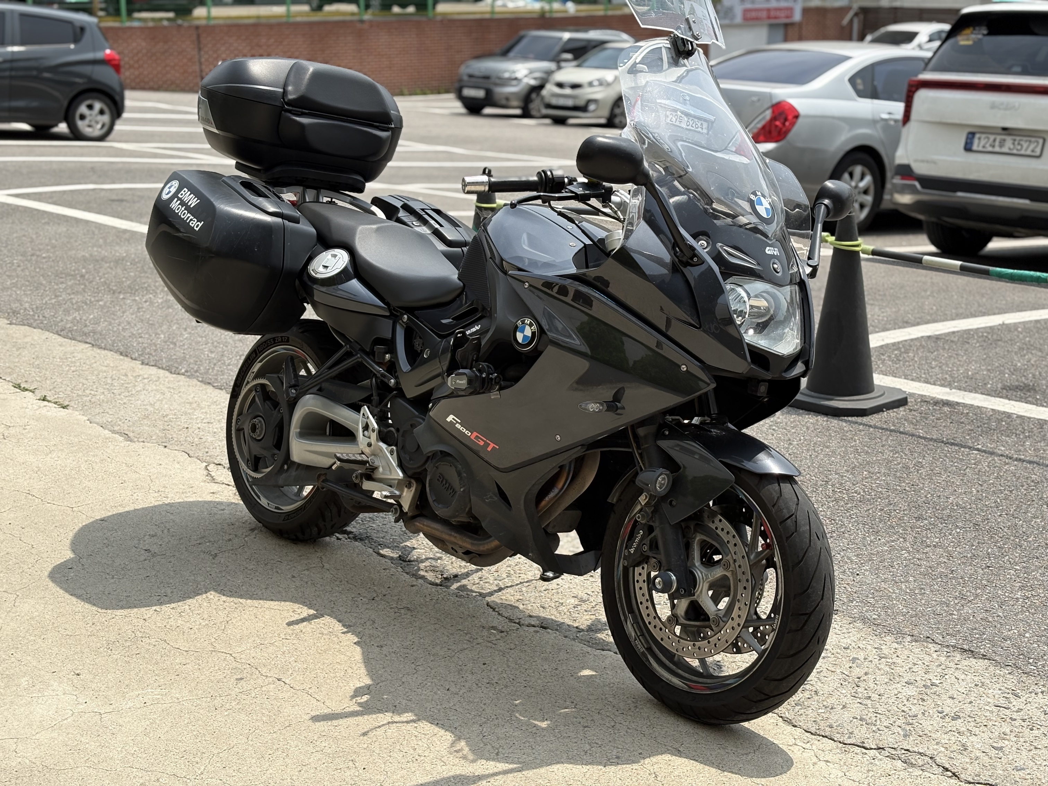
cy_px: 393
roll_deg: +0.6
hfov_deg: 36.8
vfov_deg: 28.0
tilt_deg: -14.9
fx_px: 1574
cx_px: 524
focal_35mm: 52
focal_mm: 5.96
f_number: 1.6
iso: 40
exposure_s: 1/2364
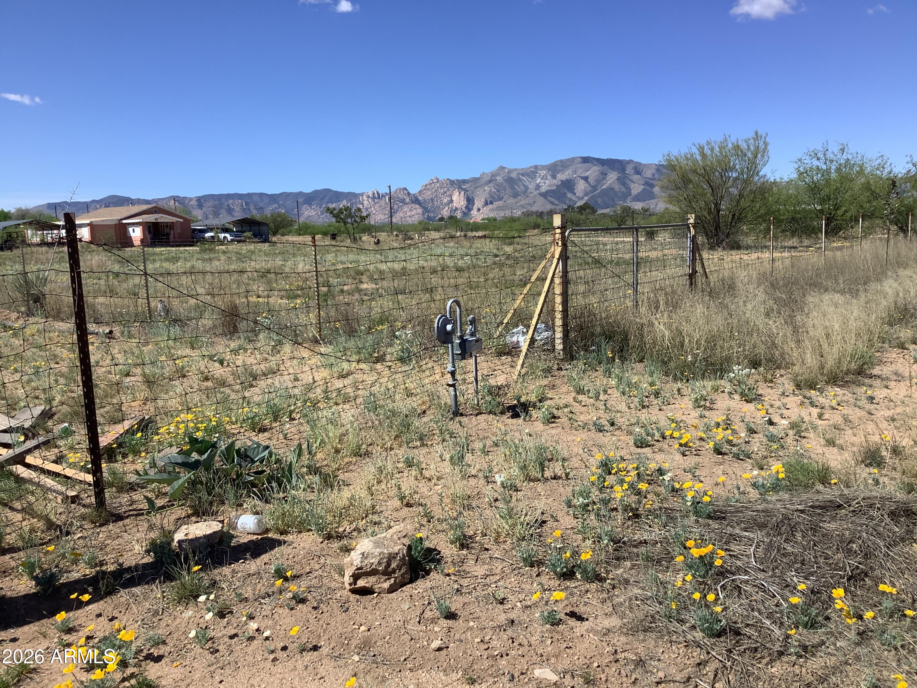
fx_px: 821
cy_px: 344
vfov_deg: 45.4
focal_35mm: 31
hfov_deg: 58.4
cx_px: 458
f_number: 2.4
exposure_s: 1/1567
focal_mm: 3.3
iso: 25
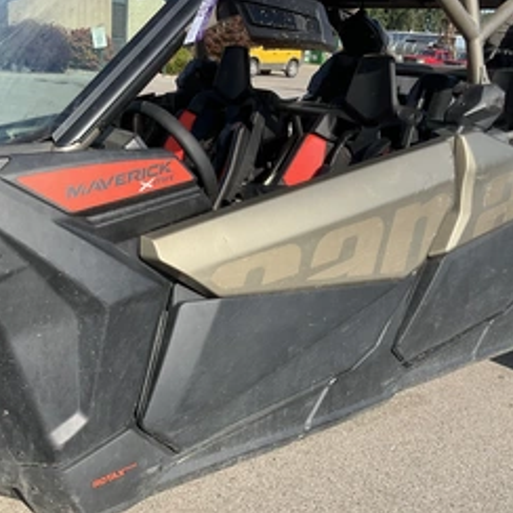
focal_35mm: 42
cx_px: 280
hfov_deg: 40.0
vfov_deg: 39.8
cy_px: 311
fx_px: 704
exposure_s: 1/1076
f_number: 1.8
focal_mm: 3
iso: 25
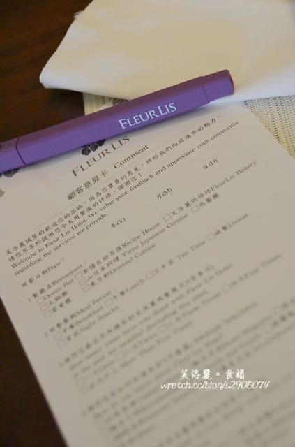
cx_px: 148
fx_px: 1113
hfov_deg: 15.1
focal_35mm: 90
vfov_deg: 22.7
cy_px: 224
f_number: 5
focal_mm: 60
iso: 2000
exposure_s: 1/200
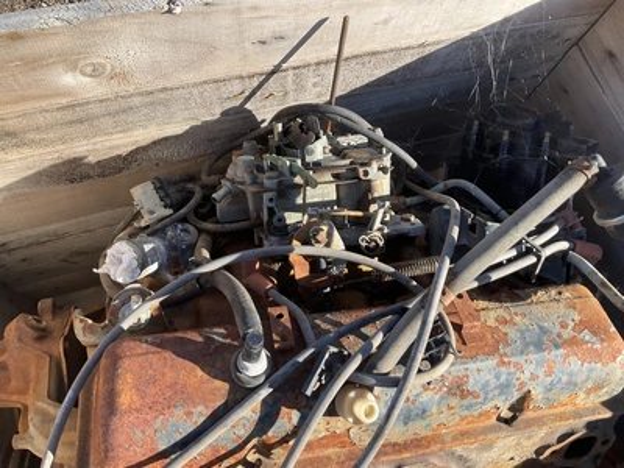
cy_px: 234
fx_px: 523
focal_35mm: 29
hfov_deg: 61.7
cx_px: 312
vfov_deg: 48.2
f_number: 1.8
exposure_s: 1/568
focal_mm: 3
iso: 25
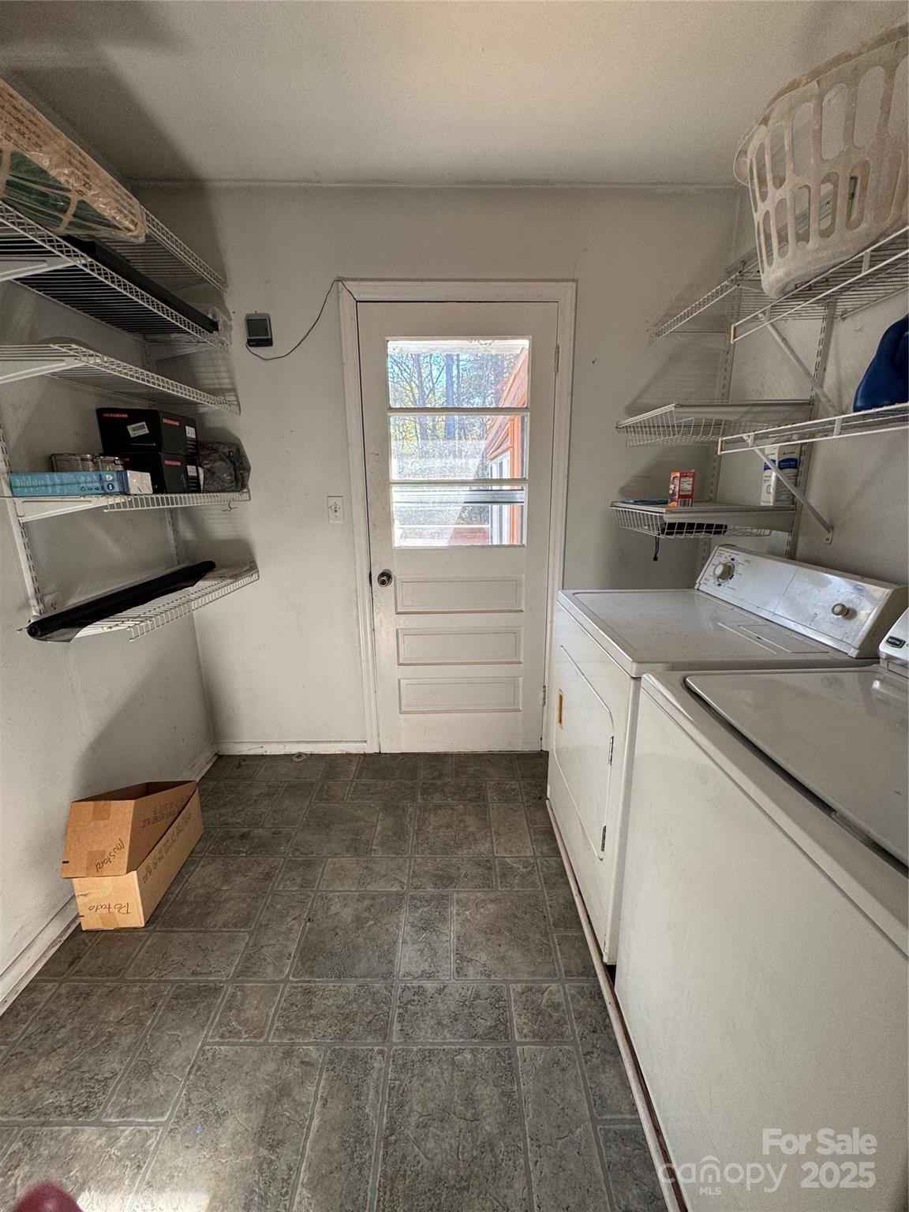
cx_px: 454
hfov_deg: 85.7
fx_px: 490
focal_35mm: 14
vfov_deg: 102.1
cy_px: 606
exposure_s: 1/99
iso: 100
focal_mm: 2.22
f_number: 2.2
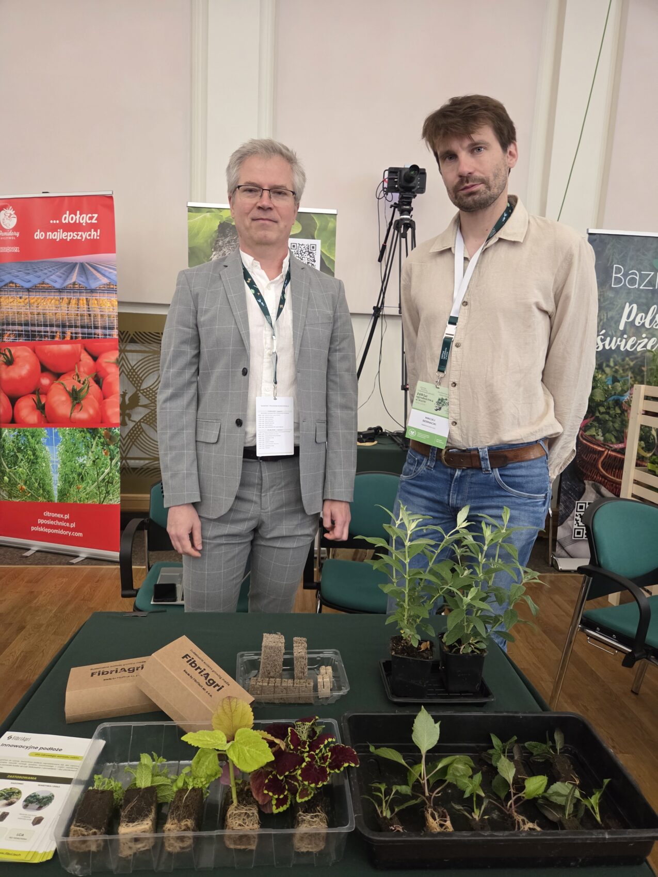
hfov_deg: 58.9
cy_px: 438
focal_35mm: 23
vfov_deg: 73.9
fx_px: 583
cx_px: 329
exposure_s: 1/100
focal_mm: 5.4
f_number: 1.8
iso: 640
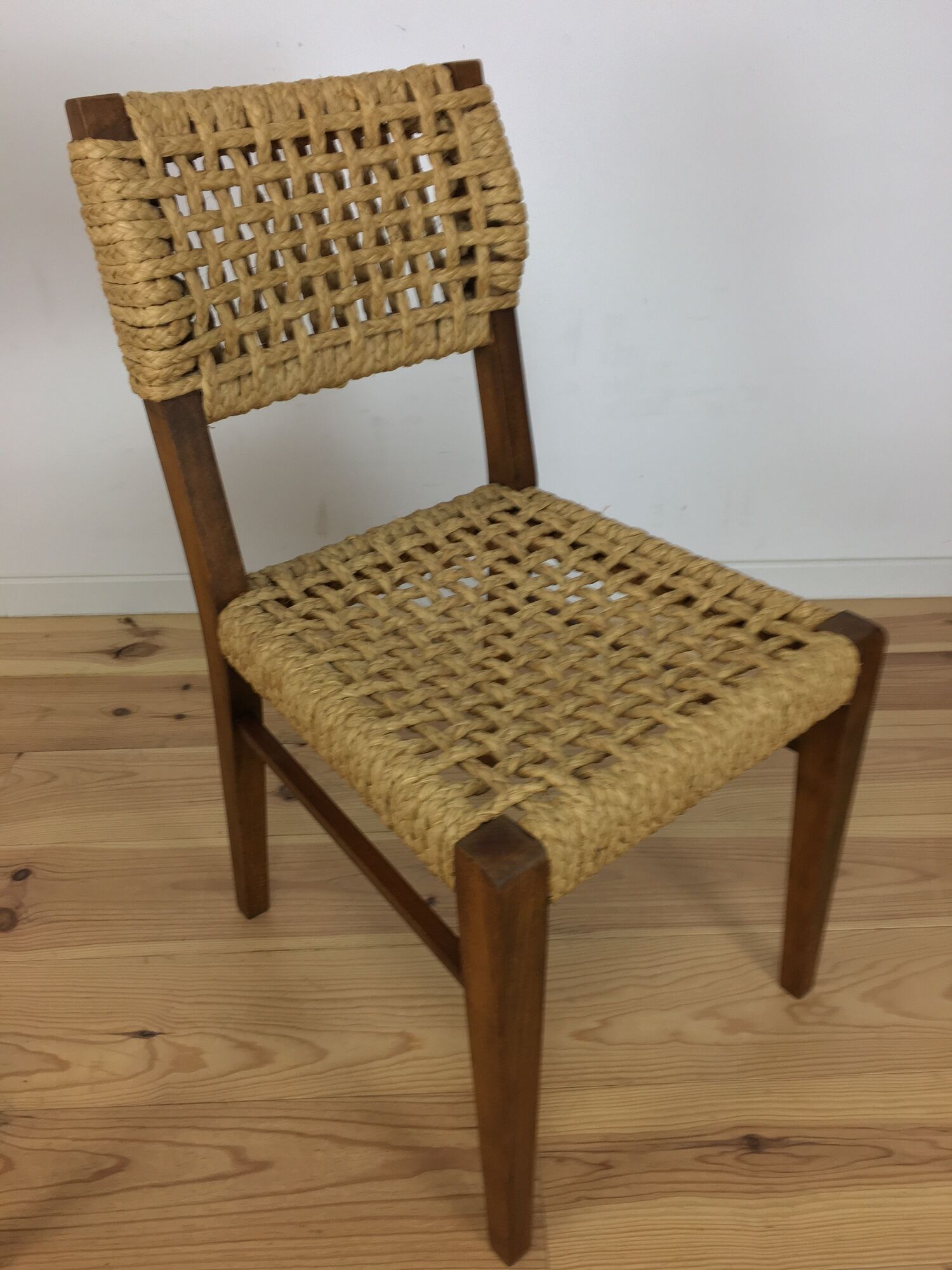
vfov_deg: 61.7
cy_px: 635
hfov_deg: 48.2
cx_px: 476
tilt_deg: -34.0
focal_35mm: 29
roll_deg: -0.2
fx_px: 1063
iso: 40
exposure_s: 1/33
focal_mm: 4.15
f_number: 2.2
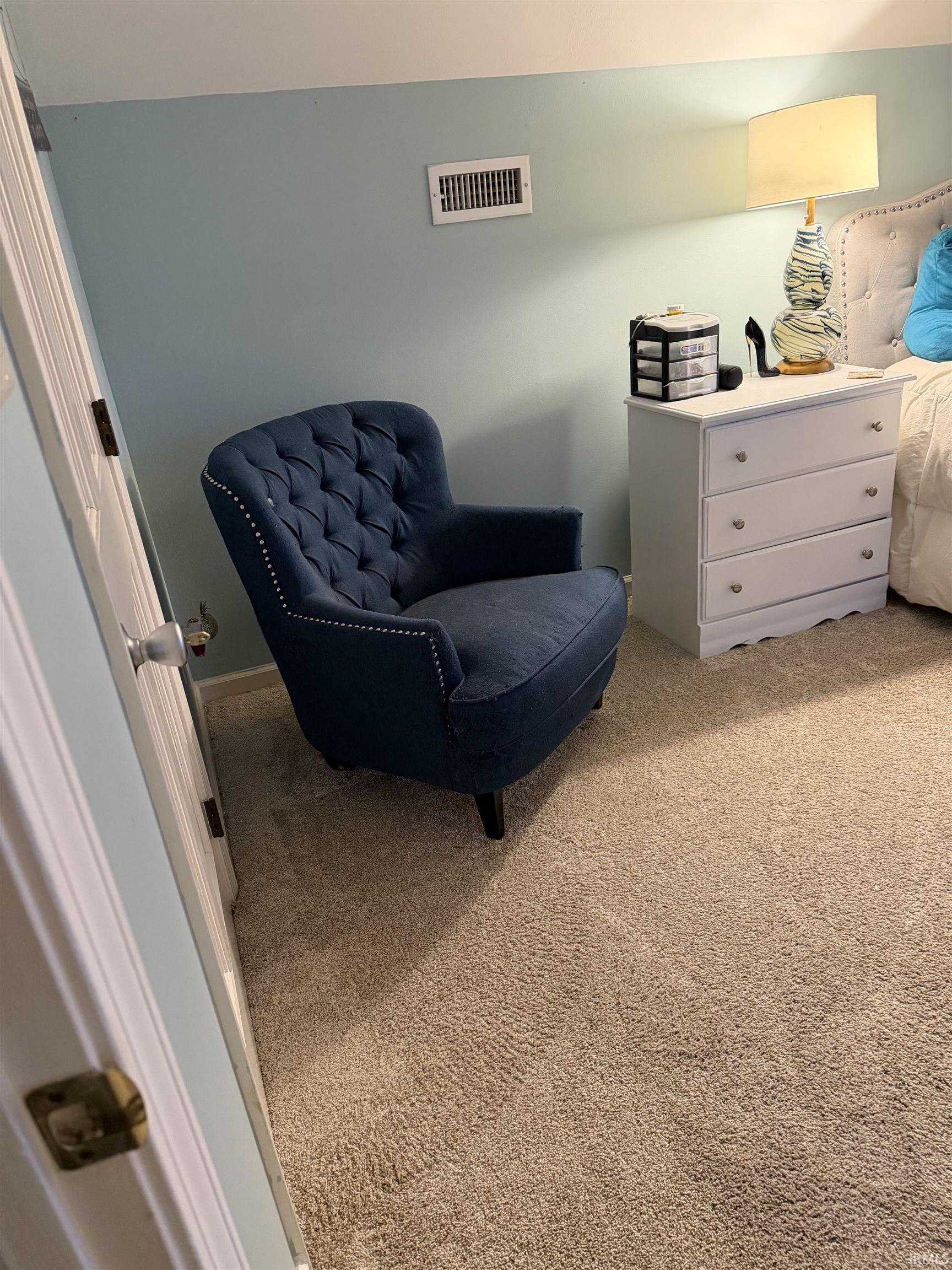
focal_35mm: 24
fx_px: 880
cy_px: 635
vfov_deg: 71.6
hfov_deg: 56.8
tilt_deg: -26.4
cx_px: 476
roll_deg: +6.4
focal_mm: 6.76
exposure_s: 1/40
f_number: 1.78
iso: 640
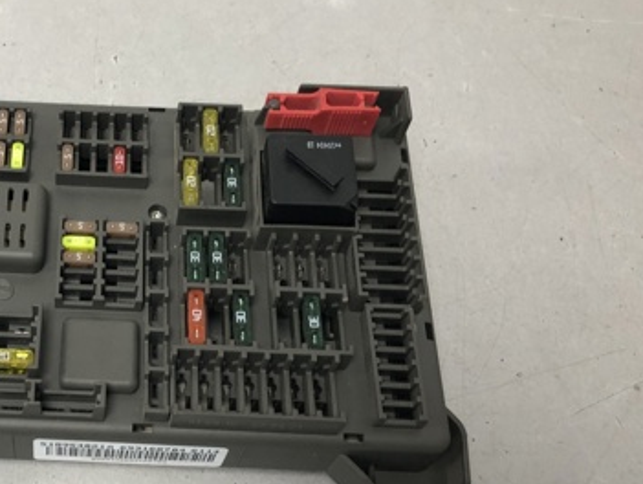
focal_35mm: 51
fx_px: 948
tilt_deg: -60.8
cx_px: 115
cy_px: 268
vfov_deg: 28.6
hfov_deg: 36.0
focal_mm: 4
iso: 32
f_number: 1.8
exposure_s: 1/20
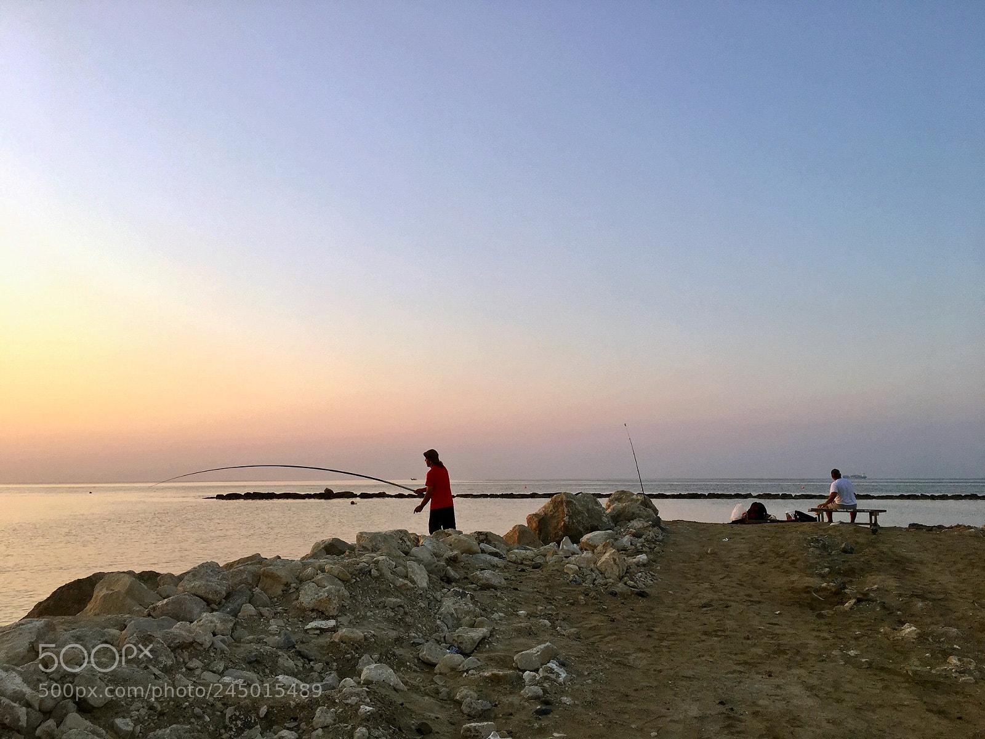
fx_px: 825
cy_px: 370
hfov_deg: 61.7
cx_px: 492
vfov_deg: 48.2
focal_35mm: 29
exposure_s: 1/373
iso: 25
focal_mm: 4.15
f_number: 2.2
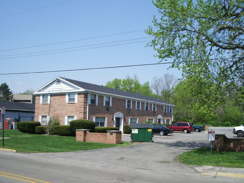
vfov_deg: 40.7
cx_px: 122
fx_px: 247
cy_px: 92
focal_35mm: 35
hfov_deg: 52.6
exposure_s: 1/400
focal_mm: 5.8
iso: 50
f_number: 4.3
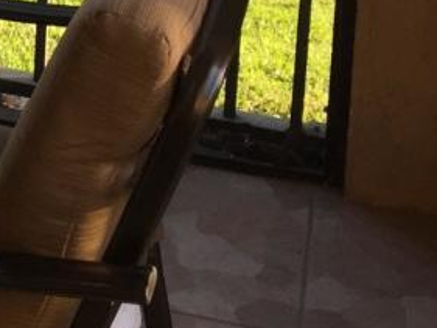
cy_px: -333
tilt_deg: -13.2
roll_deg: +0.6
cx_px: -425
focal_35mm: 141
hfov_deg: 12.4
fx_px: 1781
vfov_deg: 9.8
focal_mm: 4.15
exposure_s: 1/120
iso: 32
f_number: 2.2
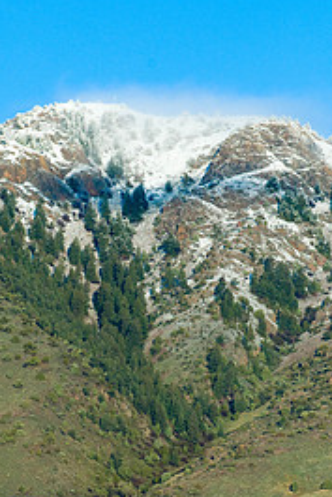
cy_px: 371
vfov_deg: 4.9
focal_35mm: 420
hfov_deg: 3.3
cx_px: 100
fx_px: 5800
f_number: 9
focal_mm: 165
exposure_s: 1/250
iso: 320
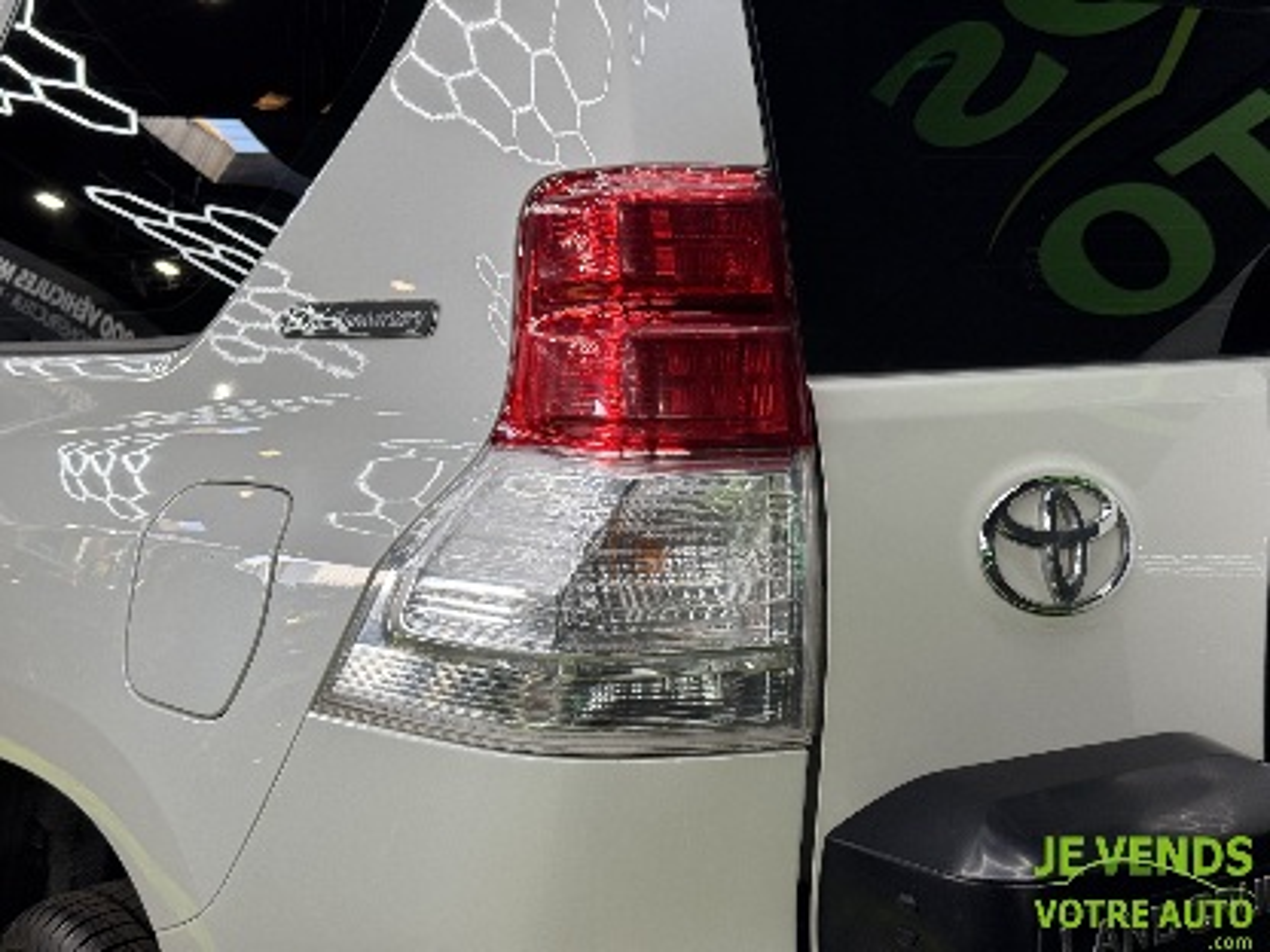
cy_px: 476
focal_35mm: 48
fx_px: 1761
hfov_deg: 39.7
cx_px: 635
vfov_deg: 30.3
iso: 64
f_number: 1.78
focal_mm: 6.76
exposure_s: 1/100
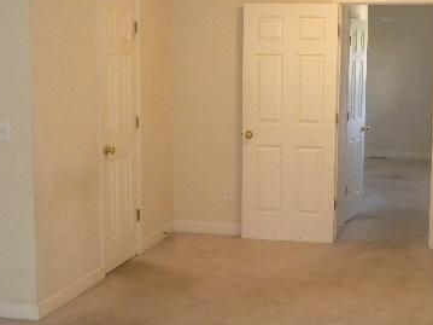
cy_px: 143
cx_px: 270
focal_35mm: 66
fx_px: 825
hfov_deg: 29.3
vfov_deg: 22.2
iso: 400
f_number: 3.5
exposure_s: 1/47.4
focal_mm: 6.6
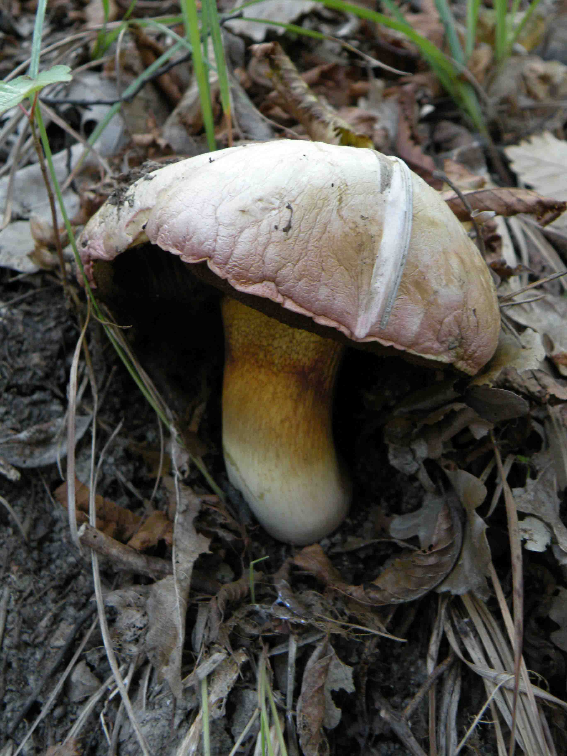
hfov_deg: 34.3
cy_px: 378
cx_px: 284
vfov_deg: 44.8
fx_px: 917
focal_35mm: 42
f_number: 3.2
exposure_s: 1/58
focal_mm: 7.4
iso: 200
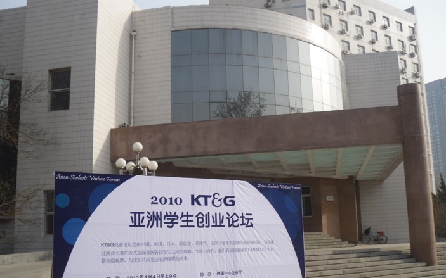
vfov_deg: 33.5
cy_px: 166
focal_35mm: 38
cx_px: 224
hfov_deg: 51.6
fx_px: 462
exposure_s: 1/98
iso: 80
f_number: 7.6
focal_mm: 6.3
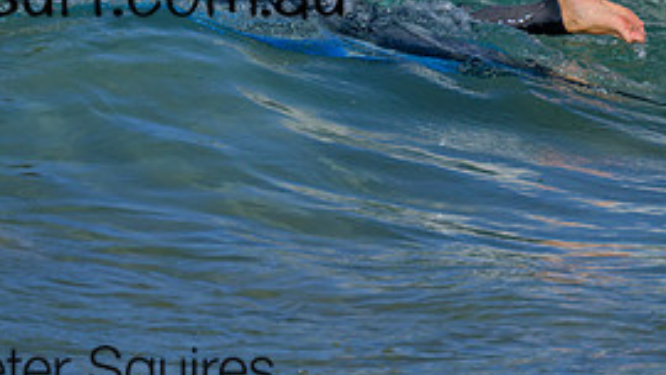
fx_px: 26000
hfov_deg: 1.5
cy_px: 17
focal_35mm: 1472
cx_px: 35
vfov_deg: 0.8
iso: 400
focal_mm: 560
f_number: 8
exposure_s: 1/2000
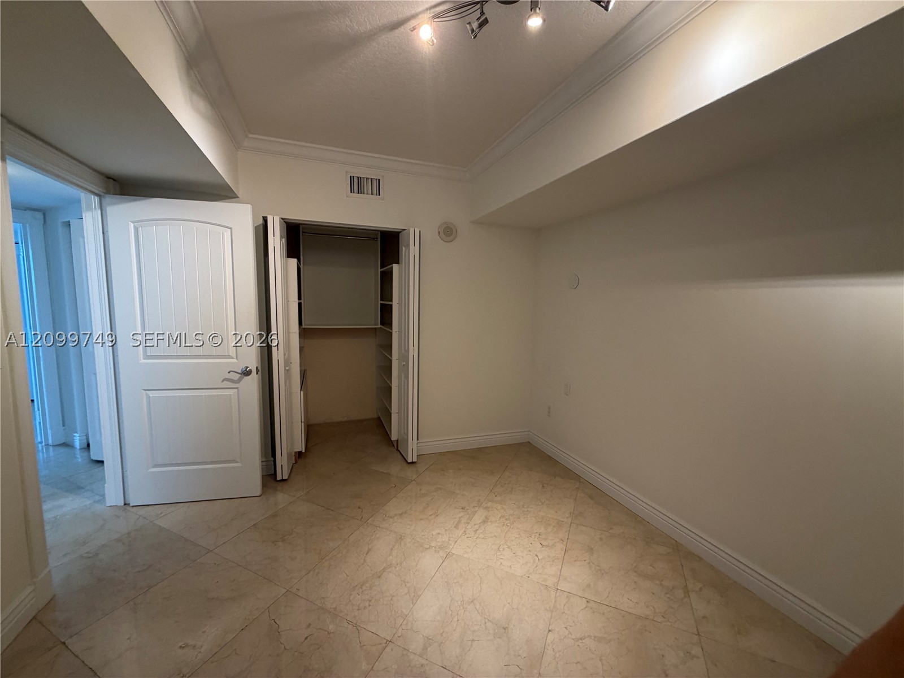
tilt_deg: -5.9
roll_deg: -1.1
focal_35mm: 14
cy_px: 339
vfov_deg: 85.7
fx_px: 366
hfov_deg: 102.1
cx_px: 452
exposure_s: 1/60
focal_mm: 2.22
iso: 200
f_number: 2.2
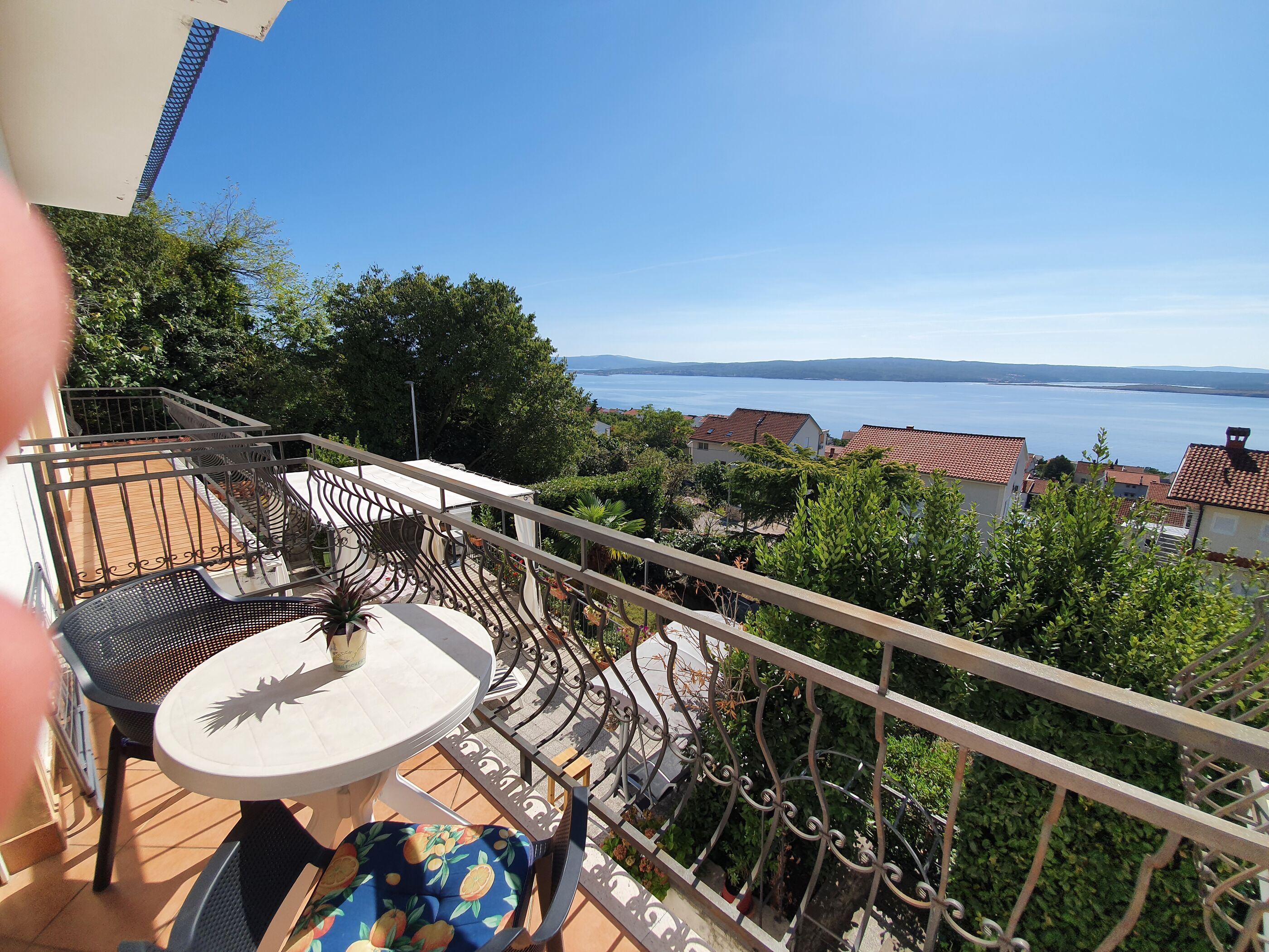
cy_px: 476
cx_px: 634
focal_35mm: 13
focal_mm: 1.8
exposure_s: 1/1492
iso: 50
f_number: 2.2
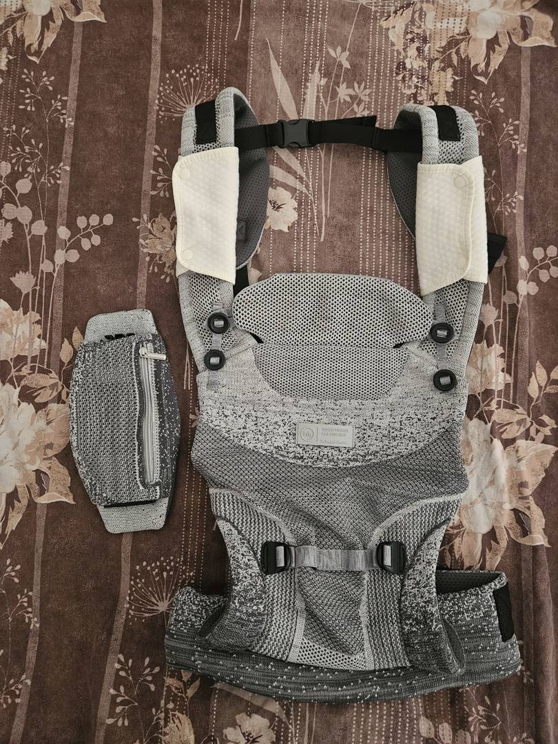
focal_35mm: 23
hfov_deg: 58.9
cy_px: 372
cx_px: 279
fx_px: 494
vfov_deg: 73.9
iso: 640
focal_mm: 5.4
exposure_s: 1/33.3
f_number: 1.8
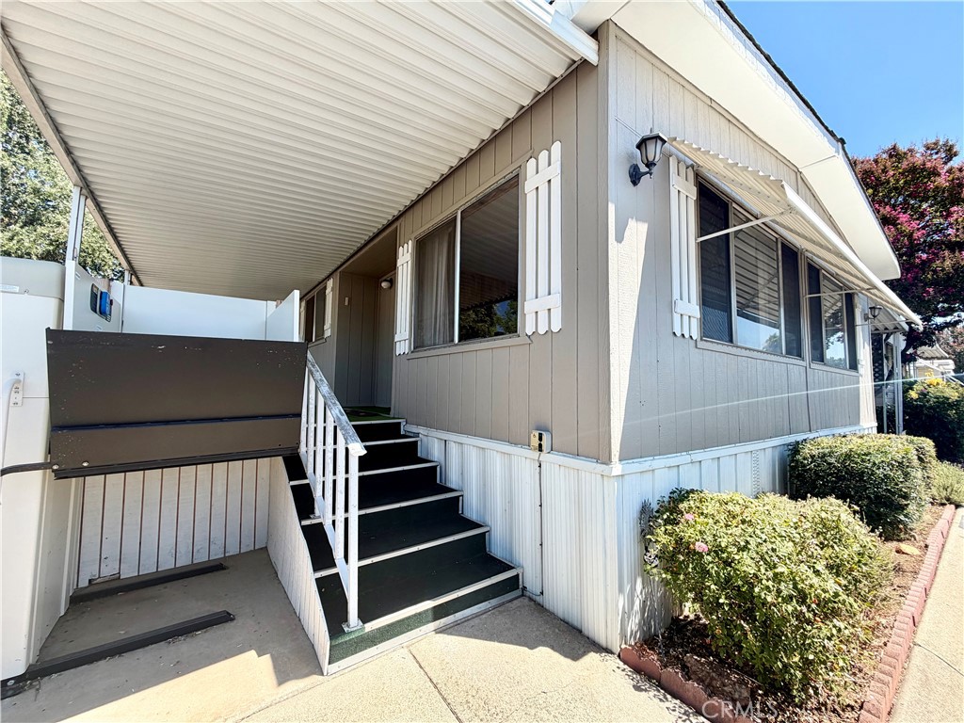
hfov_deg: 102.1
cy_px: 362
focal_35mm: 14
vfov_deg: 85.7
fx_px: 390
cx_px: 482
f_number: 2.2
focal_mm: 2.22
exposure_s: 1/502
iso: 40
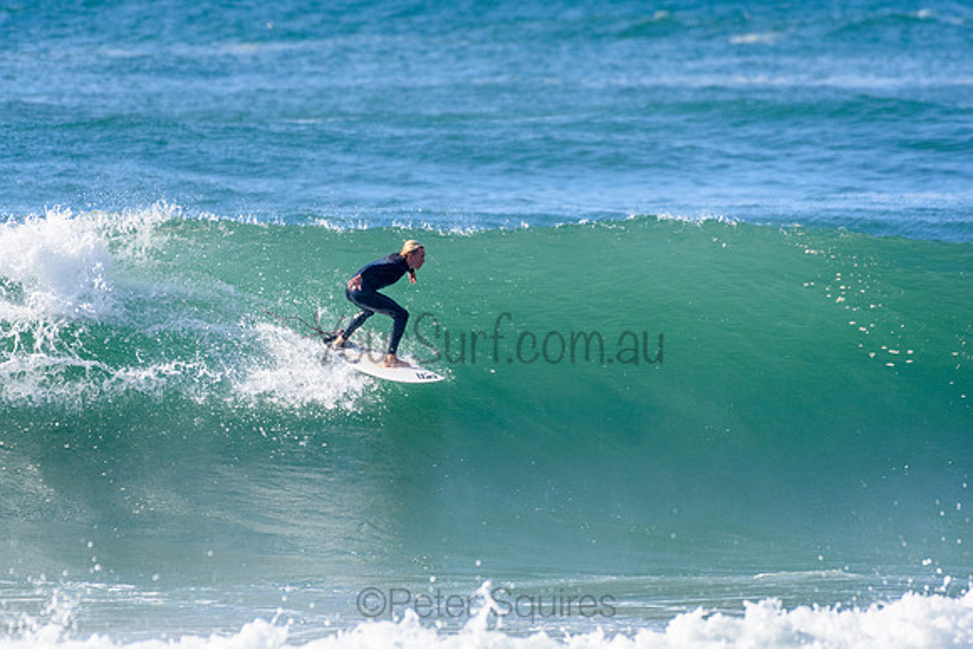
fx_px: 20275
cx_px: 486
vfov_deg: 1.8
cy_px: 324
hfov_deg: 2.7
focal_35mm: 750
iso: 450
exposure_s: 1/2000
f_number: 5.6
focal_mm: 500
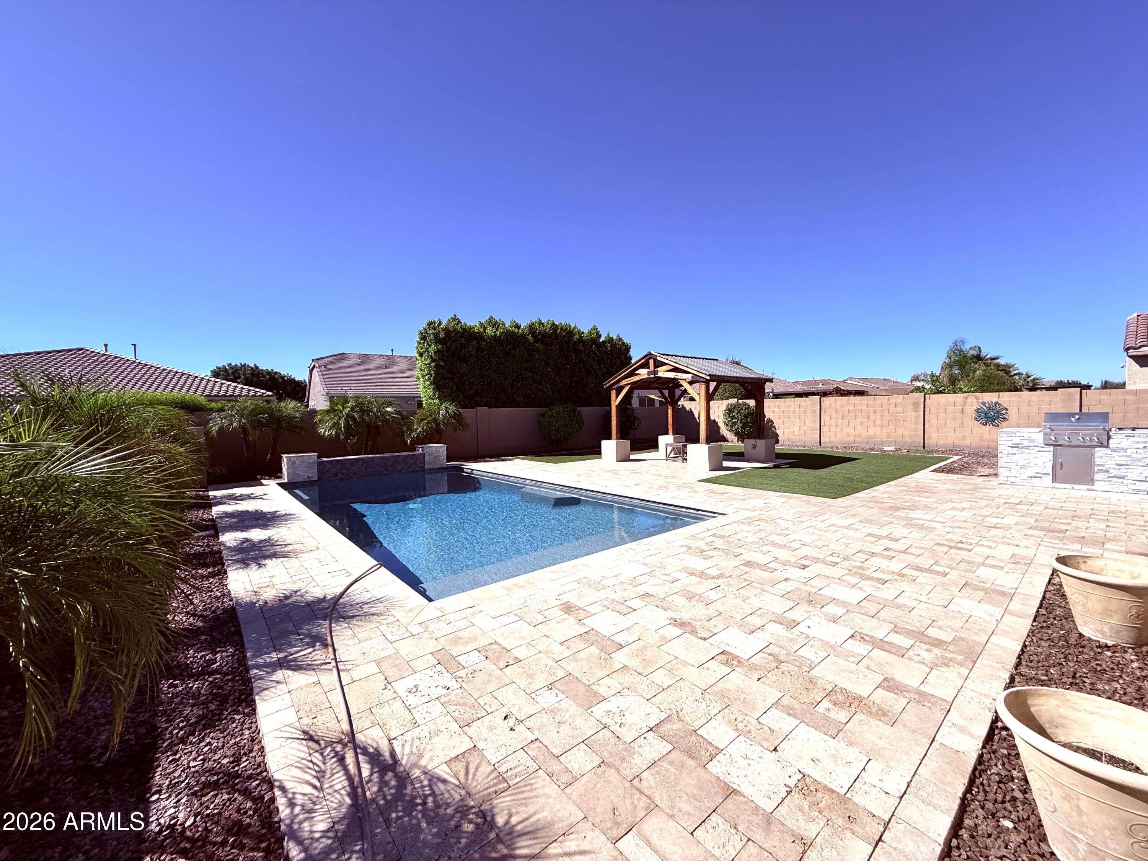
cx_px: 574
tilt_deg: -1.8
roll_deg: +1.3
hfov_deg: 102.1
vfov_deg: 85.7
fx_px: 464
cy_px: 430
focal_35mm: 14
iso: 50
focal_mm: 2.22
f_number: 2.2
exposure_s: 1/3289
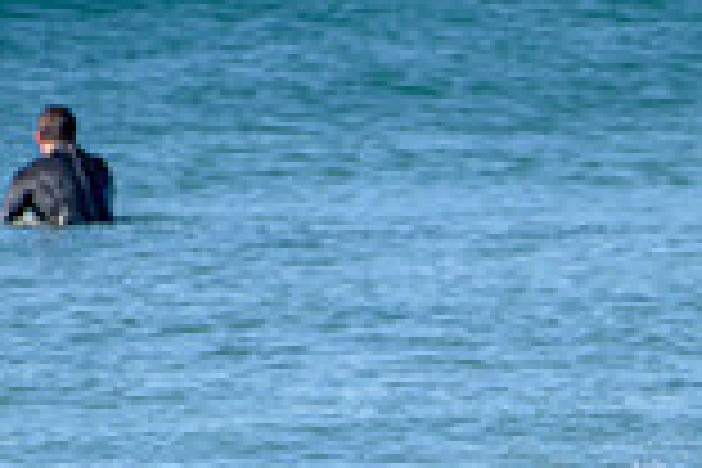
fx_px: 36287
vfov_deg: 0.7
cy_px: 619
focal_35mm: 1861
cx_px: 914
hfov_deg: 1.1
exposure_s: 1/2000
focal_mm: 500
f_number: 5.6
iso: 360
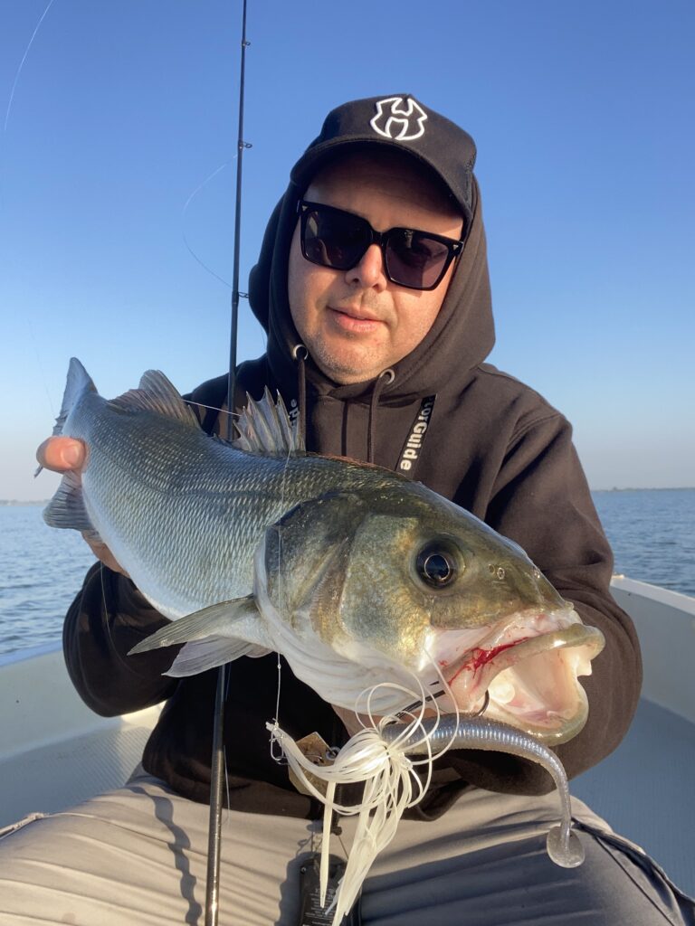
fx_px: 803
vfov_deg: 60.0
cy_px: 463
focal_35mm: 30
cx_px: 348
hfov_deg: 46.8
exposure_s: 1/288
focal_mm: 2.71
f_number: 2.2
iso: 25
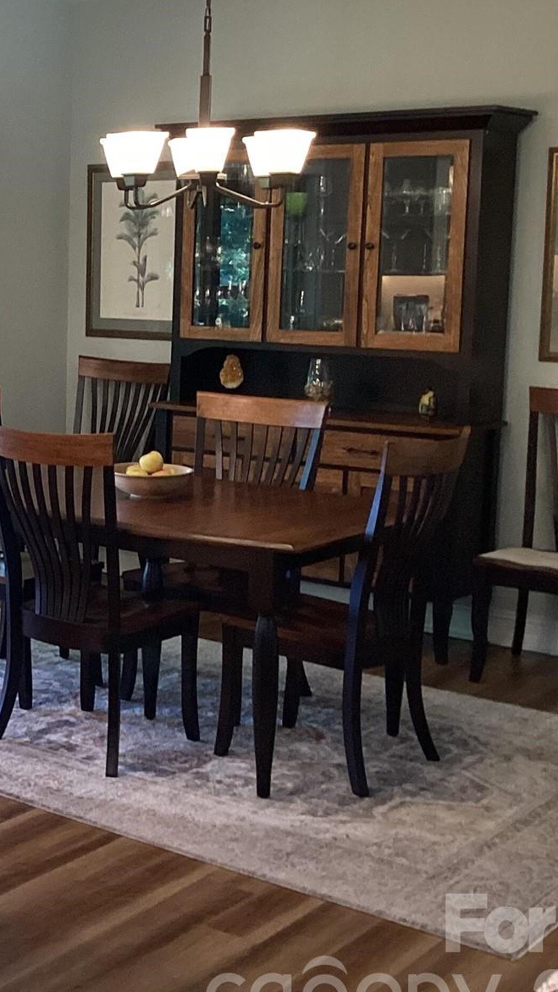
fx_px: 1552
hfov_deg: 19.0
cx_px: -152
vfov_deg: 35.4
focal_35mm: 59
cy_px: 410
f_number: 2.4
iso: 125
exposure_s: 1/50
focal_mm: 3.3
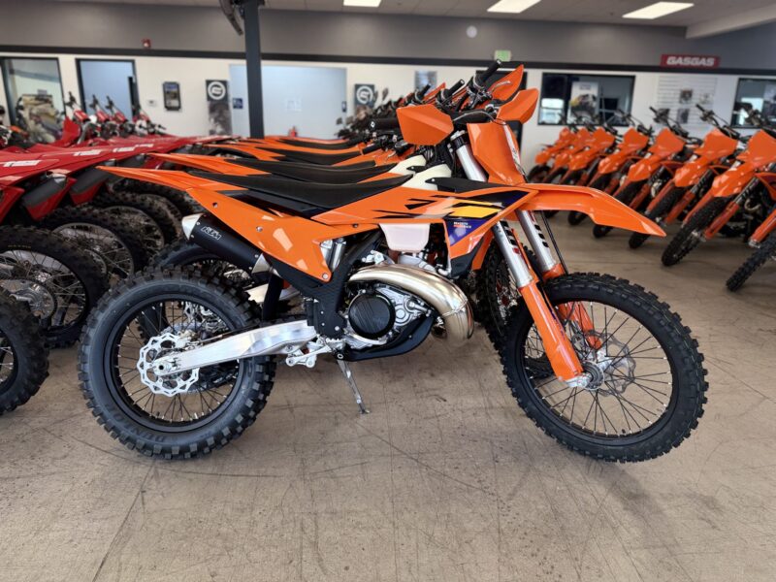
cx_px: 388
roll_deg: -1.1
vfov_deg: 56.8
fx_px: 538
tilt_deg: -16.6
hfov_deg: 71.6
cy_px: 291
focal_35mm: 24
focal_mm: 6.76
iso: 64
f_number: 1.78
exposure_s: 1/120
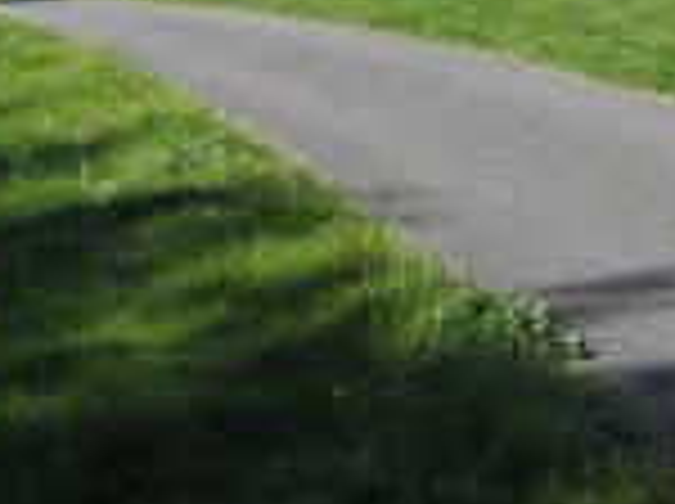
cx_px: 702
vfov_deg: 13.1
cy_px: -236
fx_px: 2083
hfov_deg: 17.9
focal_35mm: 107
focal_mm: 5.71
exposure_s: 1/125
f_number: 5.6
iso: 64
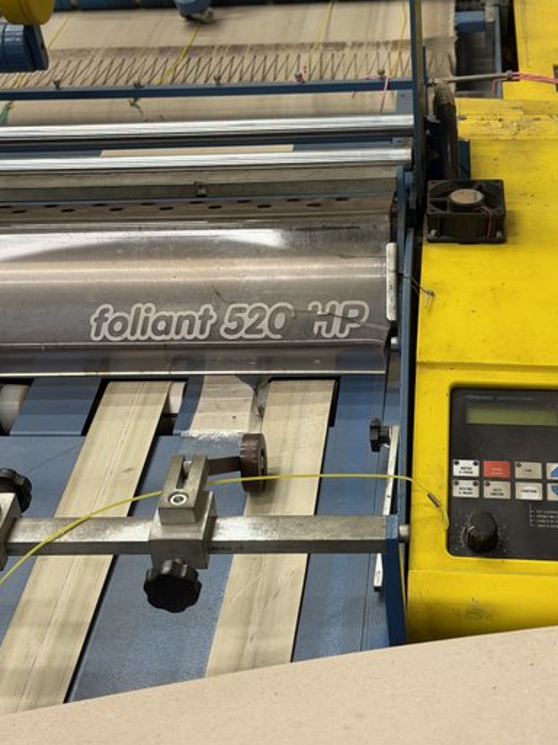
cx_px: 315
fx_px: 1290
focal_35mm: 60
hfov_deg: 24.4
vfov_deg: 32.1
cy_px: 322
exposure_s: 1/50
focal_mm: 6.76
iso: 200
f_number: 1.78
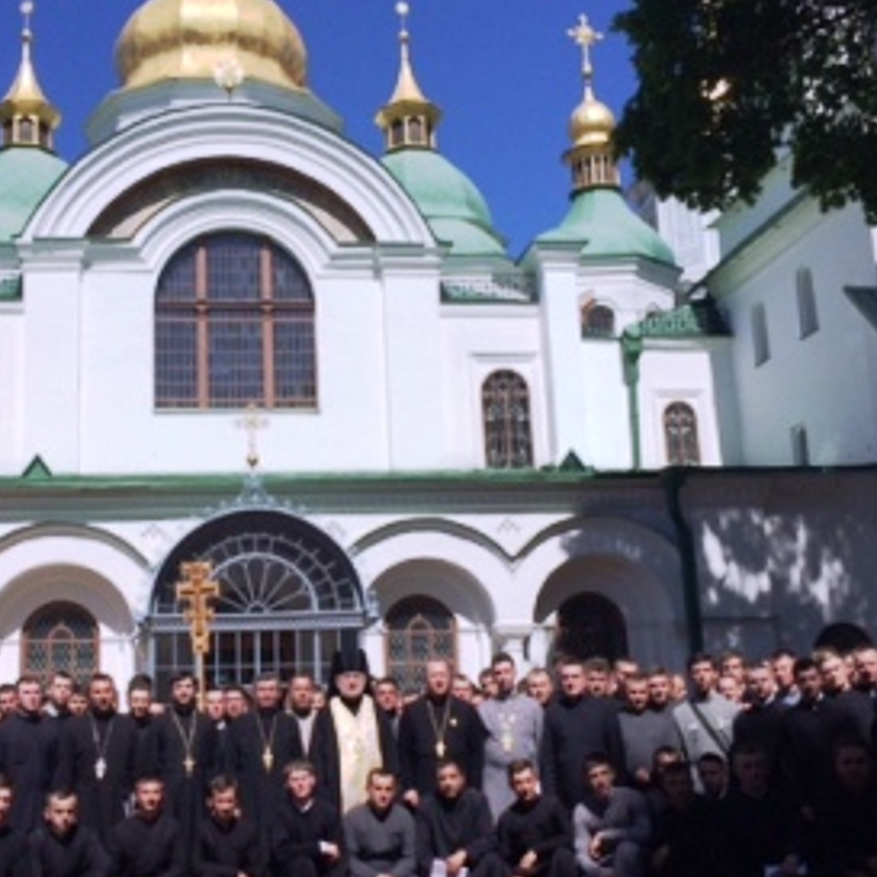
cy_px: 448
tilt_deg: +12.0
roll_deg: +2.6
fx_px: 1347
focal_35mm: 47
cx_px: 318
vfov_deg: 36.1
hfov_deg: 35.8
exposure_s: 1/5128
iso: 32
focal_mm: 4.15
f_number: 2.2
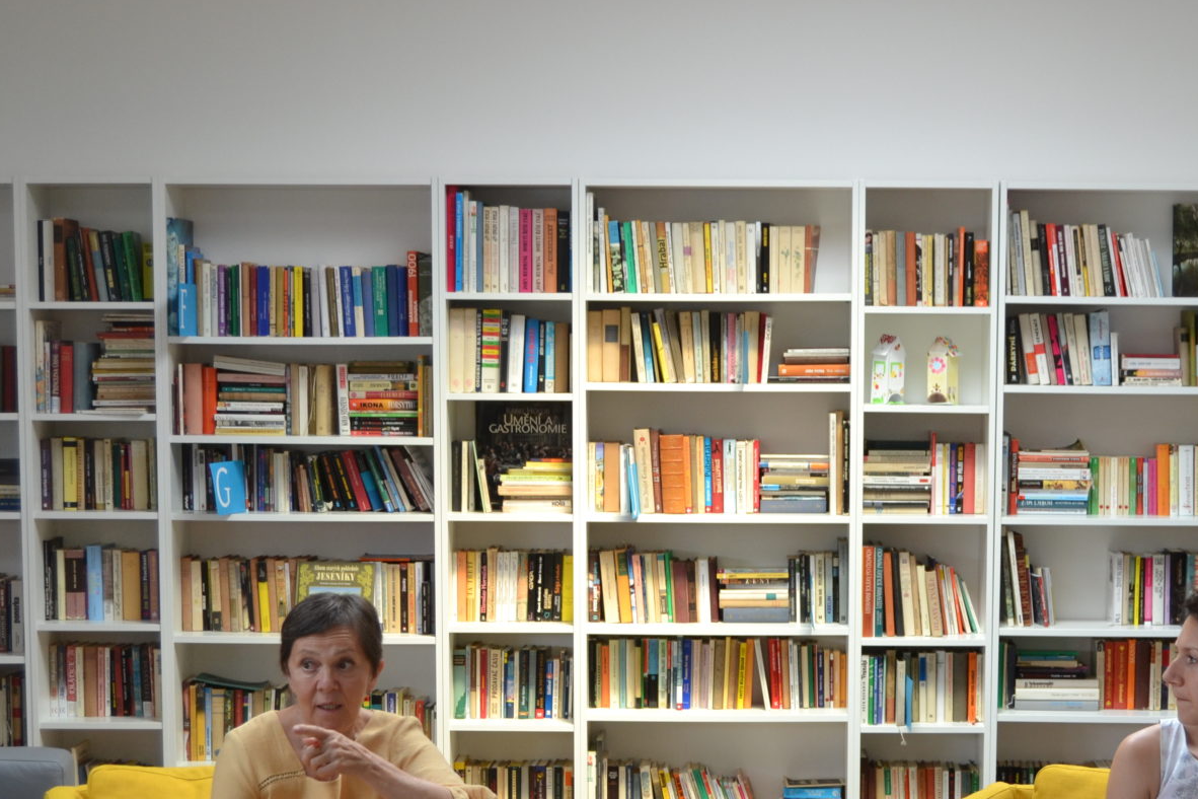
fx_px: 2595
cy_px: 680
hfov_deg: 25.9
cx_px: 754
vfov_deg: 17.3
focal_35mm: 78
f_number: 4.2
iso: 400
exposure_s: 1/60
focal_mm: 30
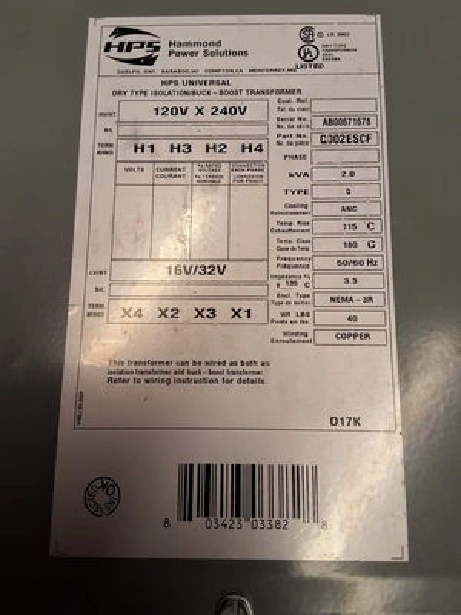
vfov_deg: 63.4
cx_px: 230
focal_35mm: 28
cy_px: 308
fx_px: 497
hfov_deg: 49.7
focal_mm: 2.91
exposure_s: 1/40
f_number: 1.9
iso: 80
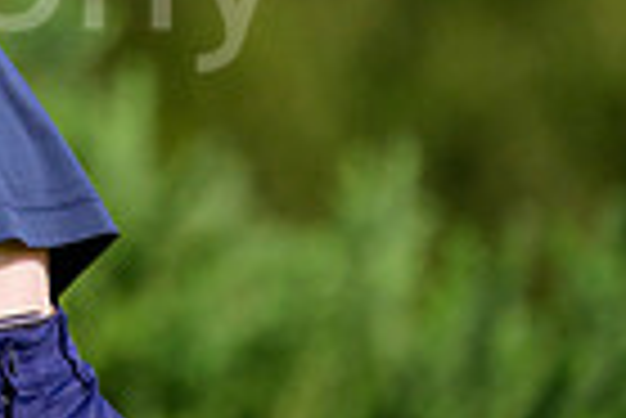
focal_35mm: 1670
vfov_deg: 0.8
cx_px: -288
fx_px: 29069
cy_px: -254
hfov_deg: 1.2
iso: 400
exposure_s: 1/2500
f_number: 5.6
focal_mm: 400
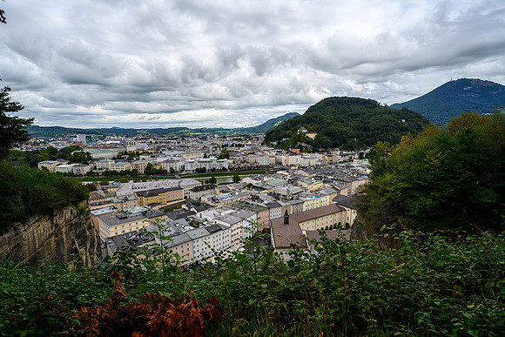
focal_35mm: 18
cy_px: 168
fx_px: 253
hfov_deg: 90.0
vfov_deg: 67.4
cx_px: 252
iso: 64
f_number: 8
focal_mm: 18
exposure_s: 1/160
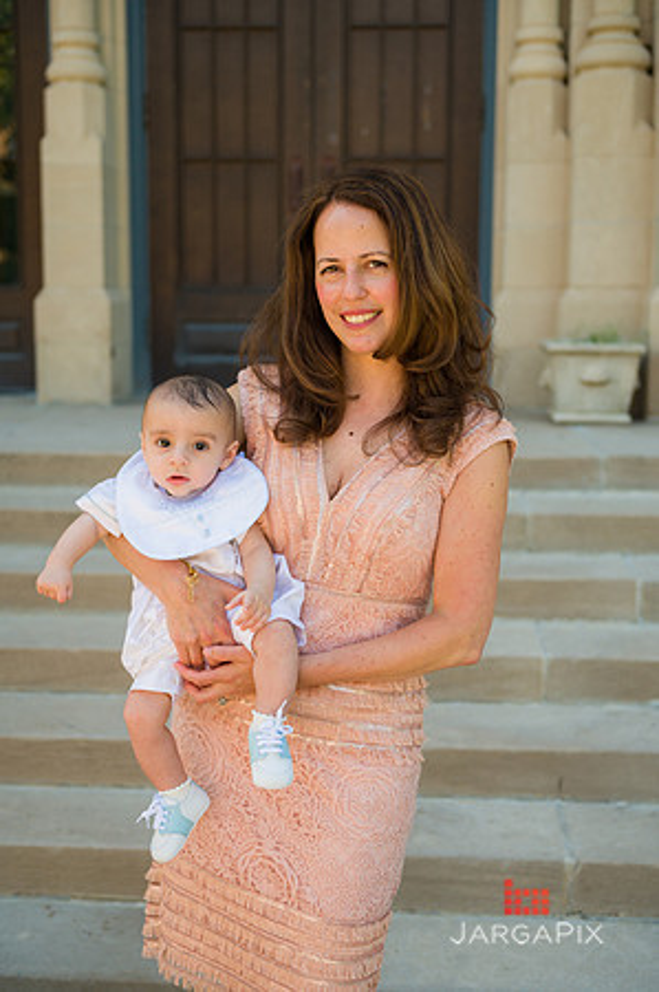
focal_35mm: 48
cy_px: 496
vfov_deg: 41.2
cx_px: 330
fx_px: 1321
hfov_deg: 28.0
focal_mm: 48
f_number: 4
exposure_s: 1/1000
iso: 320
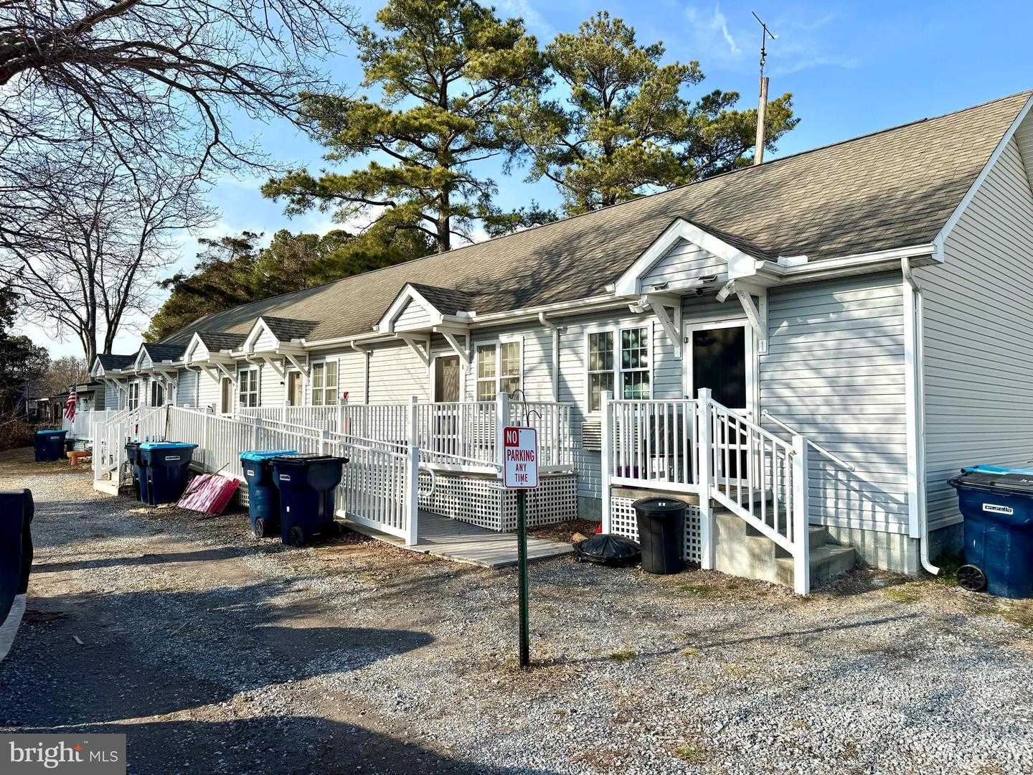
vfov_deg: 56.8
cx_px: 516
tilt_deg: +2.1
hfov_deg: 71.6
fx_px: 716
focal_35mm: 24
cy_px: 388
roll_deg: -0.6
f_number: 1.78
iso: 80
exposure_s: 1/4049
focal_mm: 6.76
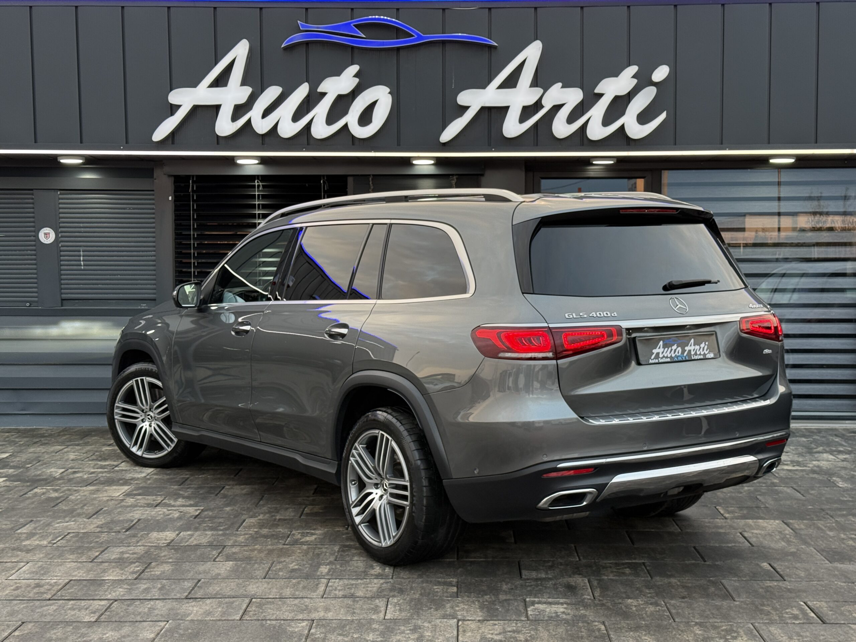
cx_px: 428
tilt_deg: -1.8
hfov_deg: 39.7
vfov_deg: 30.3
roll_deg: -0.1
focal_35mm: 48
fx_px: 1187
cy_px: 321
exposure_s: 1/161
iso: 80
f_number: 1.78
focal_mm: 6.76
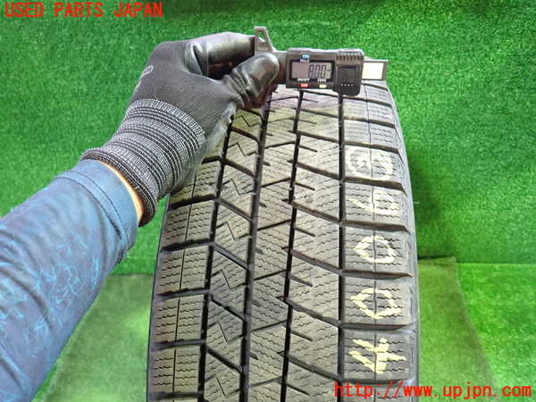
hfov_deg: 69.4
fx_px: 387
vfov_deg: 54.9
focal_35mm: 25
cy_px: 201
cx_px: 268
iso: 800
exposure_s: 1/25
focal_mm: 4.5
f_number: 2
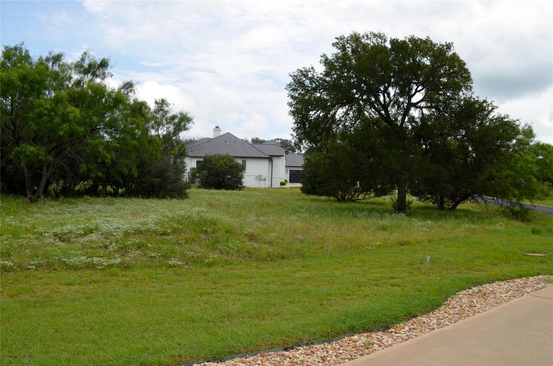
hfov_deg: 57.3
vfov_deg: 39.8
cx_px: 276
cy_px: 183
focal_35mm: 33
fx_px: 506
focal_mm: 22
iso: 100
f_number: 9
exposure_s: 1/200
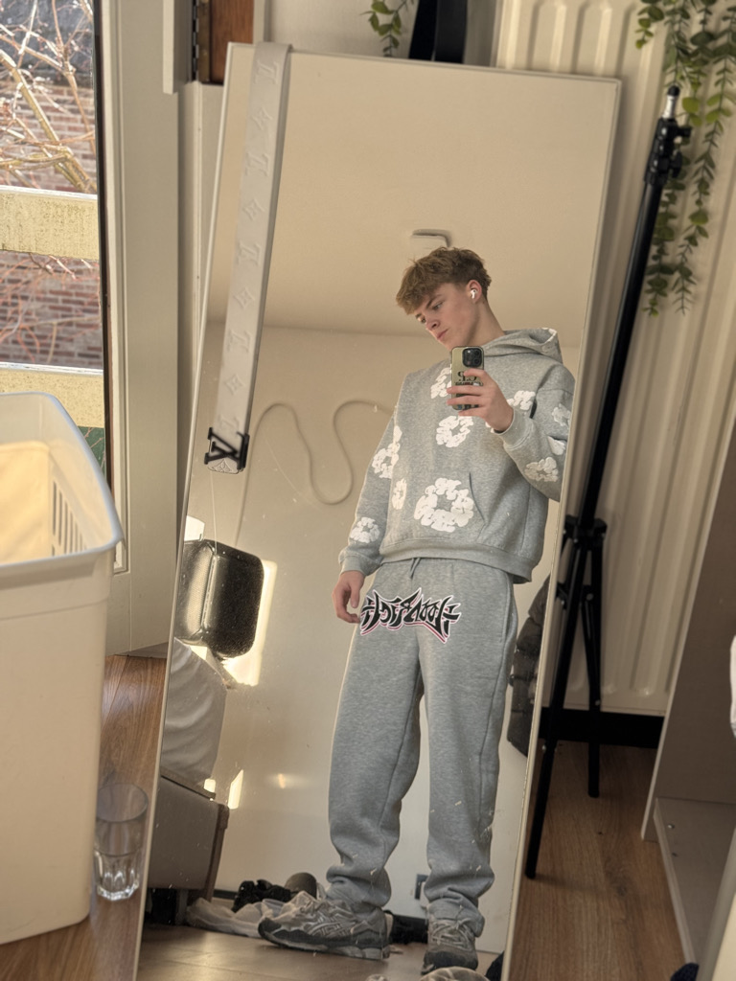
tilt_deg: -27.9
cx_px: 368
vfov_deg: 39.7
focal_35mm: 48
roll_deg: -1.9
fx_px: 1361
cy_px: 490
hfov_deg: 30.3
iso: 50
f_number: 1.78
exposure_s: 1/204
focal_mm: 6.76
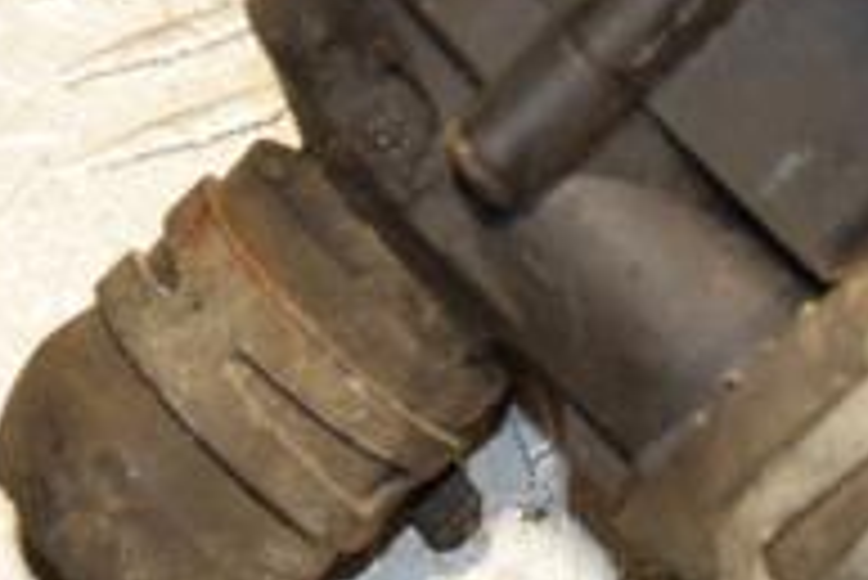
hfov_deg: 6.7
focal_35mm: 308
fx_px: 7432
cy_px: 45
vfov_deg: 4.5
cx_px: 715
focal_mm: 66
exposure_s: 1/200
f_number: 6.3
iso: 800
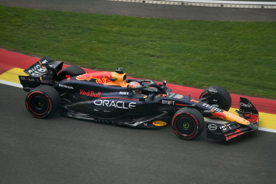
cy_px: 92
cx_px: 138
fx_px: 3068
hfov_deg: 5.2
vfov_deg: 3.4
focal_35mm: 400
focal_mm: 400
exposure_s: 1/640
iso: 200
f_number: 6.3
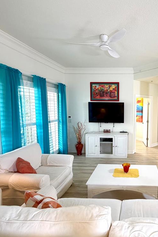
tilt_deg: -5.1
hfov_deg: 56.5
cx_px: 131
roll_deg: +0.0
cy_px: 117
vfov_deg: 84.0
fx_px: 132
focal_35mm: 20
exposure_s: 1/60
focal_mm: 2.22
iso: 250
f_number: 2.2
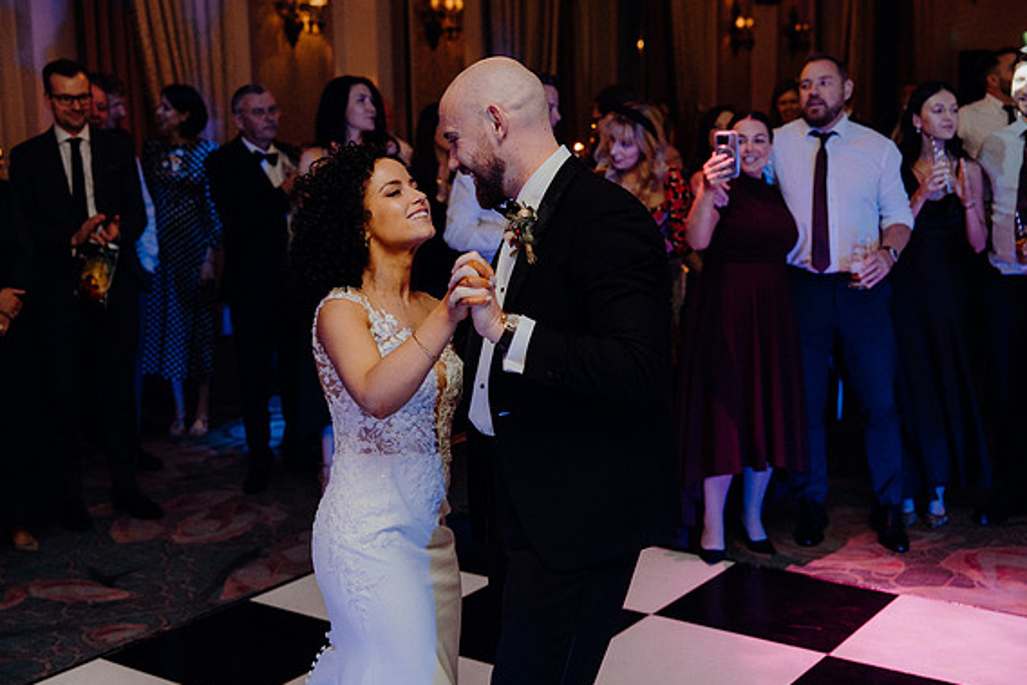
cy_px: 348
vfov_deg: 28.1
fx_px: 1370
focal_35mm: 48
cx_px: 510
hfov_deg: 41.1
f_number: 3.5
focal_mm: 47
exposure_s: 1/160
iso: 2500
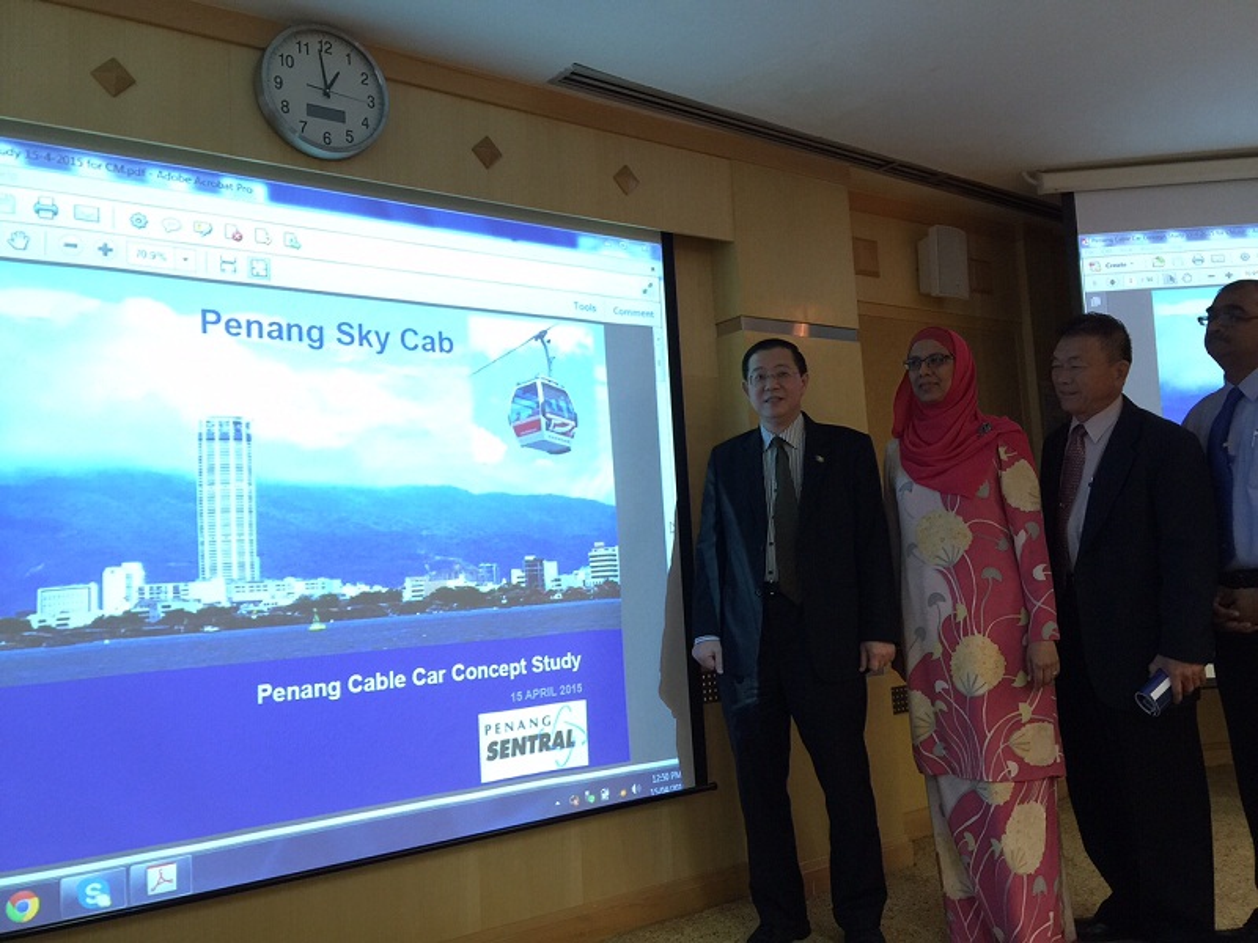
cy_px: 472
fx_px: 1054
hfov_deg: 61.7
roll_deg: +1.0
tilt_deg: +8.4
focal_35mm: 29
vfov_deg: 48.2
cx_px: 629
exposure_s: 1/15
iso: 50
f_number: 2.2
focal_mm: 4.15
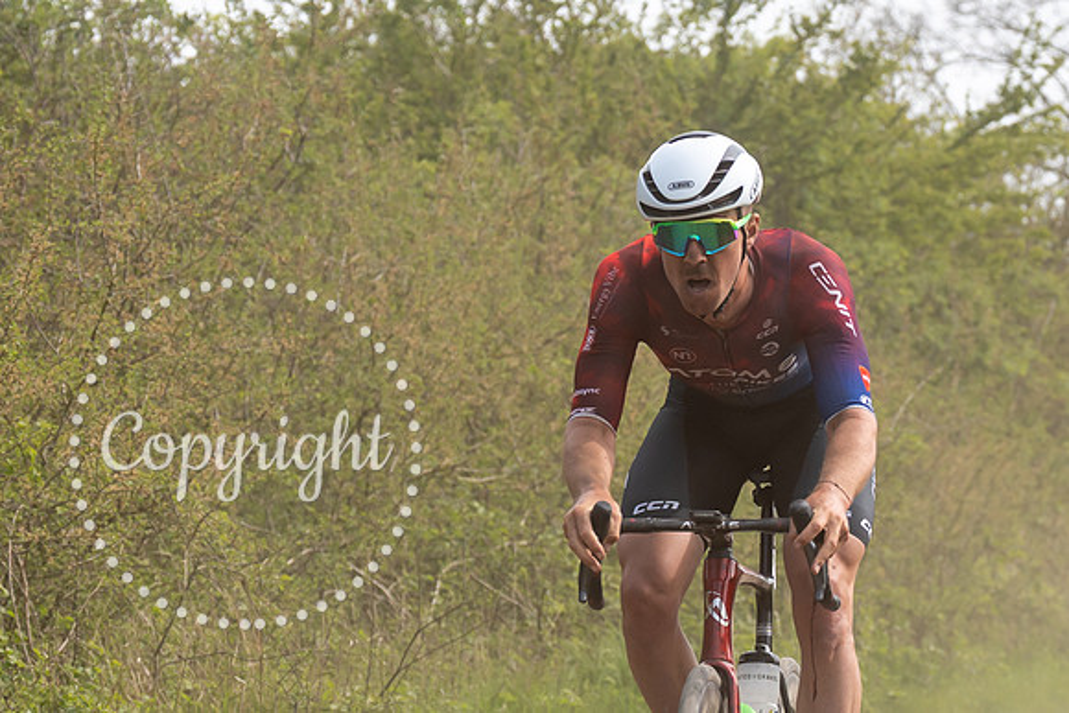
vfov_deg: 5.7
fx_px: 7156
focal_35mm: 241
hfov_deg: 8.5
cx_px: 825
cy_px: 342
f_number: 5
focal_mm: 91
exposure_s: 1/1000
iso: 160
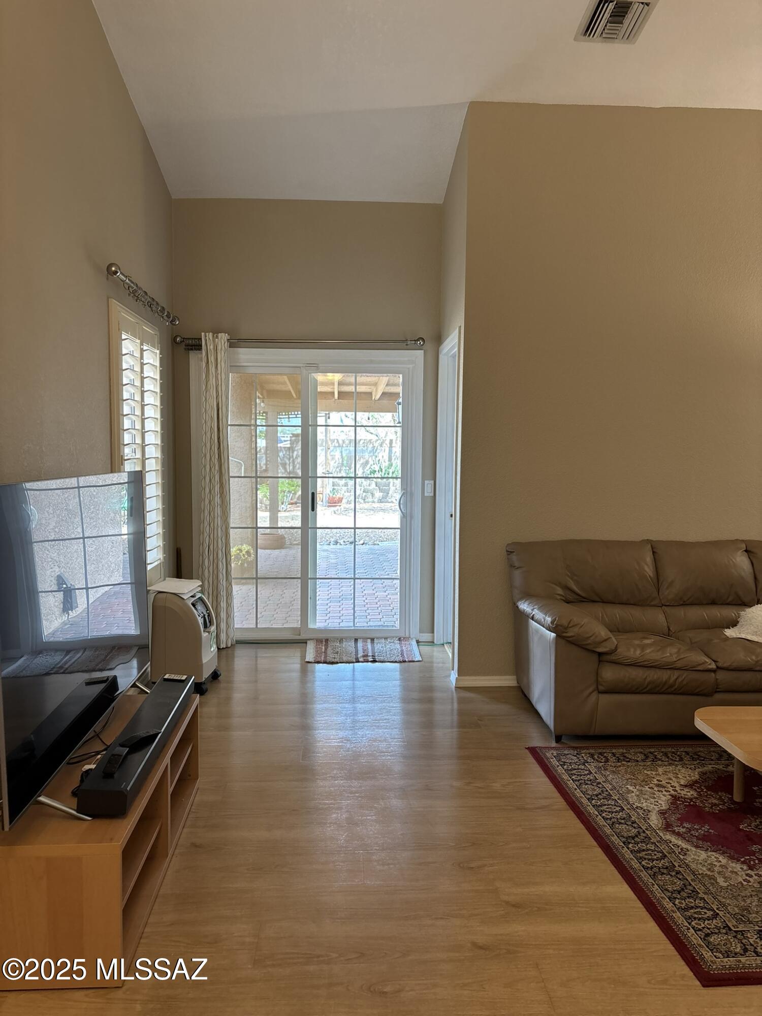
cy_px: 508
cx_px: 381
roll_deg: -0.7
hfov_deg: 53.1
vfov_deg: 67.3
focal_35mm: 26
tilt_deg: -4.6
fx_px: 763
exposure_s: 1/60
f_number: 1.6
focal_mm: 5.96
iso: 125
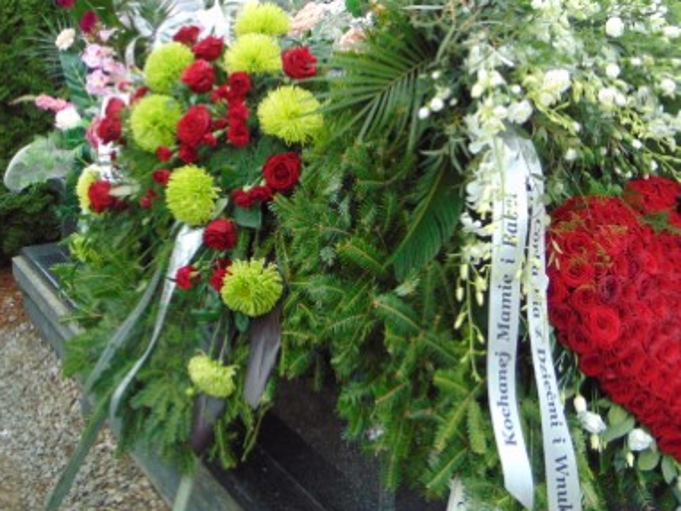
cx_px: 352
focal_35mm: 42
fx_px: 827
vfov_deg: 33.8
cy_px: 141
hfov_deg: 44.8
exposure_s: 1/60
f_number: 3
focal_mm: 4.5
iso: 200
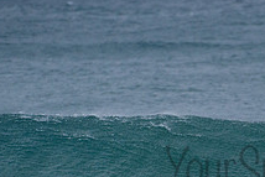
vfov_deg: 0.8
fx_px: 12227
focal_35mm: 1660
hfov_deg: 1.2
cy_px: 154
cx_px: 293
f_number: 5.6
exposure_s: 1/2000
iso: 450
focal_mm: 500
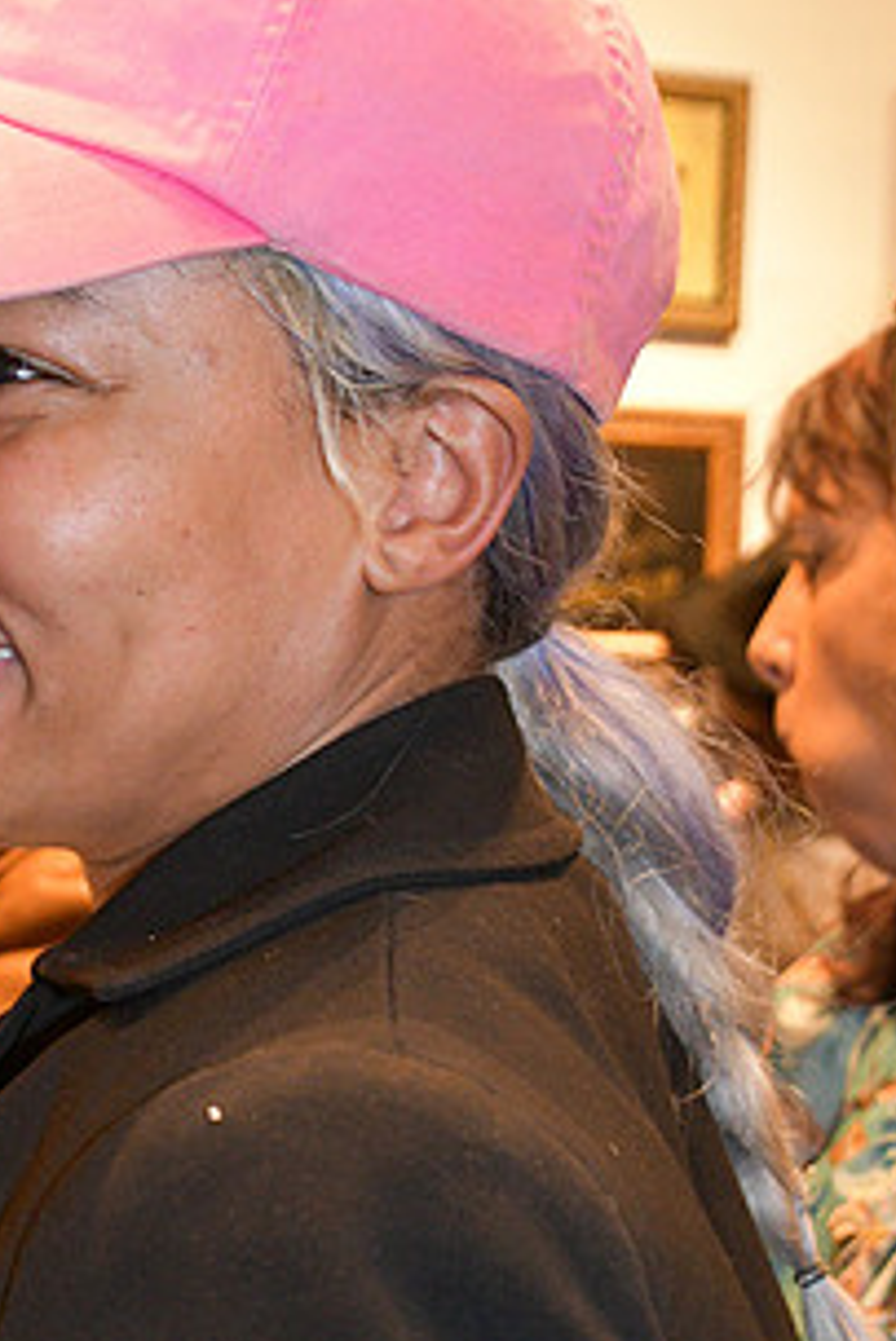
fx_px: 2349
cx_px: 152
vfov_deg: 31.8
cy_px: 816
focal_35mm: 63
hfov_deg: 21.3
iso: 3200
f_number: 3.5
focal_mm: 22
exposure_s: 1/60
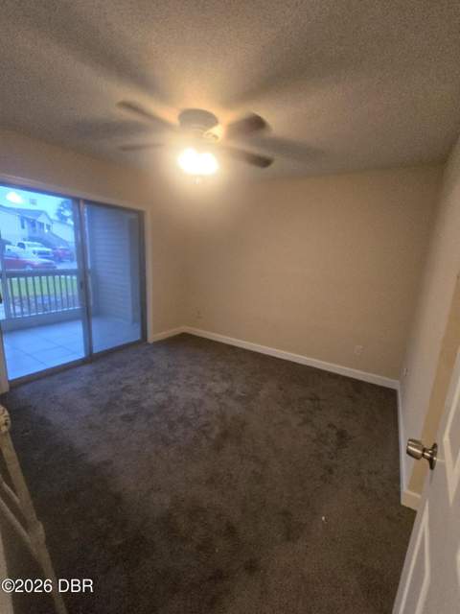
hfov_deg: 89.9
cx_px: 230
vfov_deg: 106.2
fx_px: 230
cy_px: 307
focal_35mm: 13
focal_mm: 2.2
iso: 1000
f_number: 2.2
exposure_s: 1/60
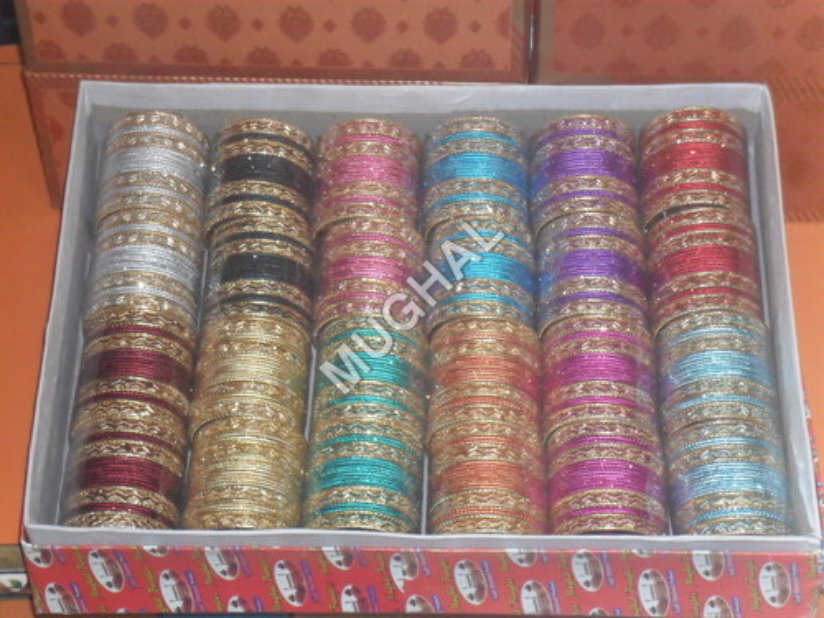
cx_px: 412
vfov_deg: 17.2
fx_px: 2047
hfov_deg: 22.8
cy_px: 309
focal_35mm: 86
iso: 400
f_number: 4.3
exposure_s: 1/60
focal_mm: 15.4
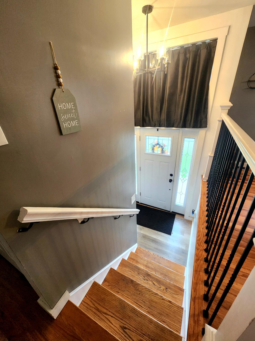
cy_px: 170
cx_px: 128
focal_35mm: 13
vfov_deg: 106.2
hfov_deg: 89.9
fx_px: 128
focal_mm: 2.2
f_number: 2.2
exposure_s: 1/60.2
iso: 400
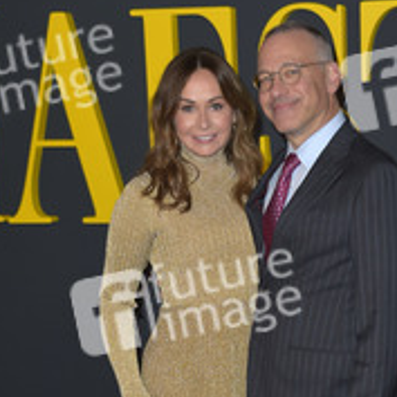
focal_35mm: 96
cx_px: 252
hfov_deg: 18.1
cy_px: 415
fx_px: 1246
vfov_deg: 17.6
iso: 320
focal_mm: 50
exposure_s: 1/250
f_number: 6.3
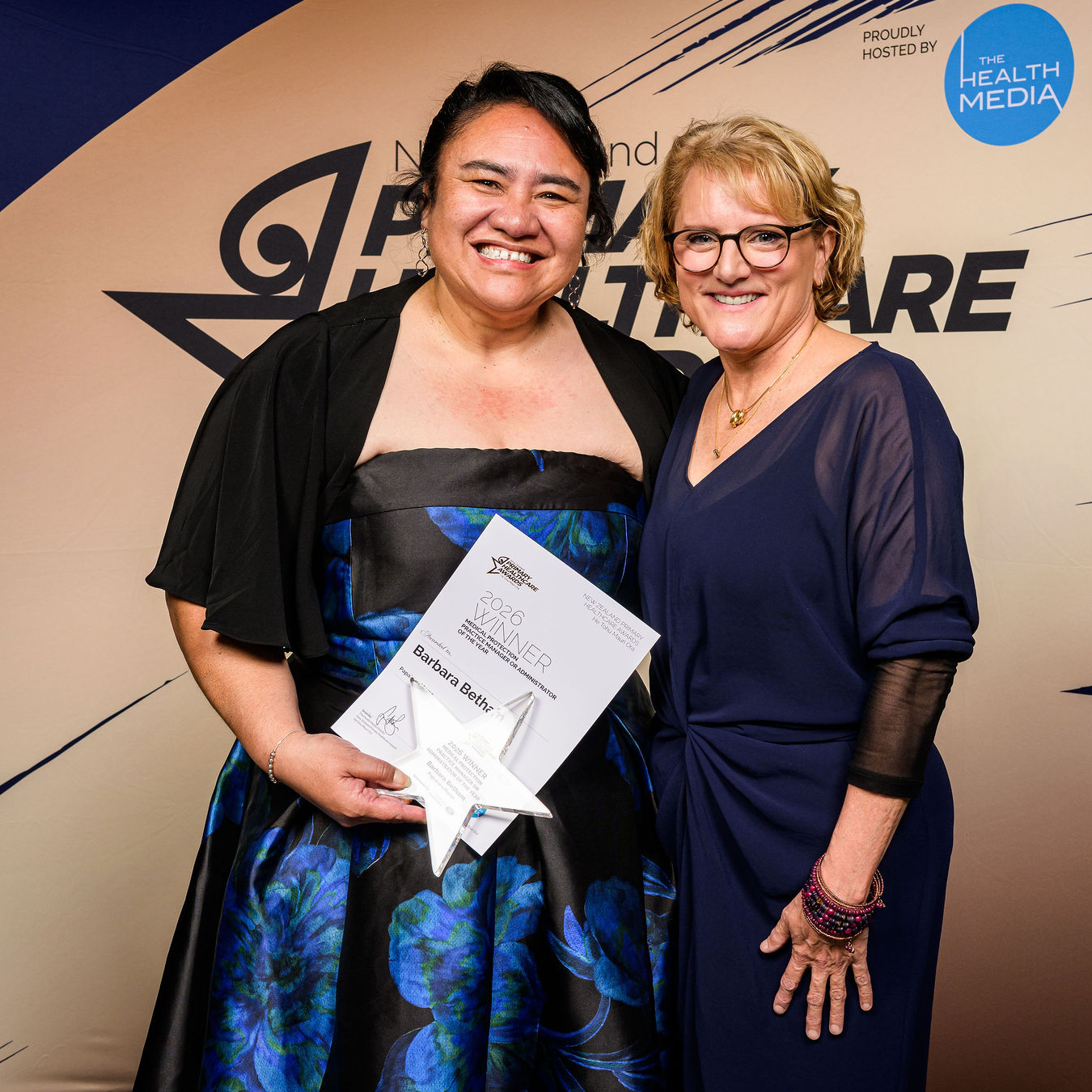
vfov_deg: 33.4
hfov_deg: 33.4
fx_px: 1820
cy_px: 528
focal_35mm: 51
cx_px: 558
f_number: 8
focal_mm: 35
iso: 320
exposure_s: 1/100
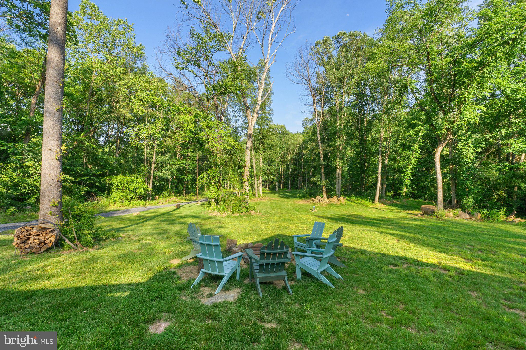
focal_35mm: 15
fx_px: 219
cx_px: 263
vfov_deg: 77.3
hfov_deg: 100.4
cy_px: 175
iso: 400
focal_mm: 10
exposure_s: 1/320
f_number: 8
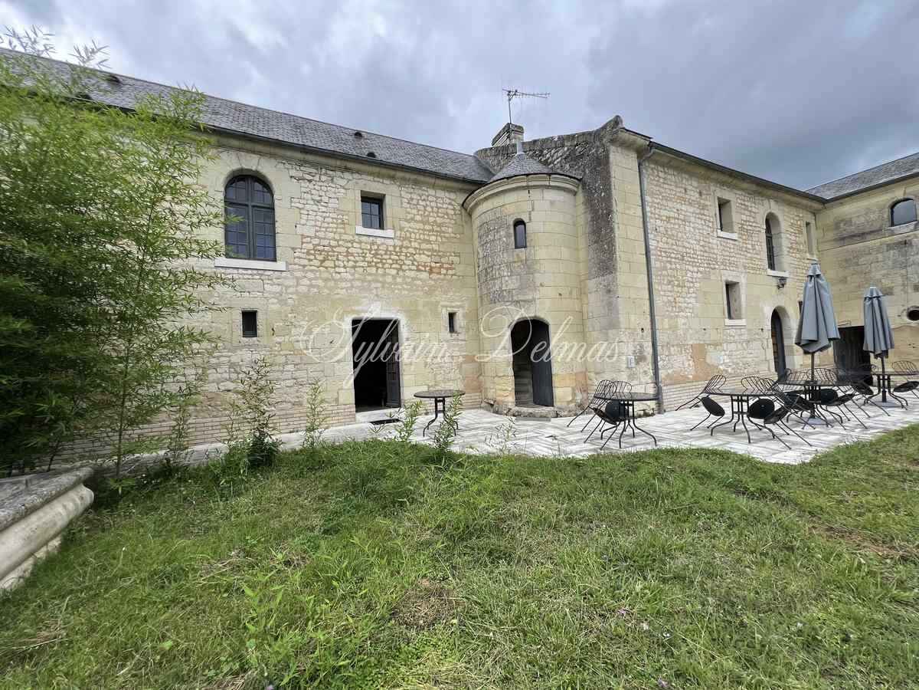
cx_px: 460
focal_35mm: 13
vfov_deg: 89.9
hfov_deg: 106.2
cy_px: 345
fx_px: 345
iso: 32
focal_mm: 1.57
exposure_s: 1/677
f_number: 1.8
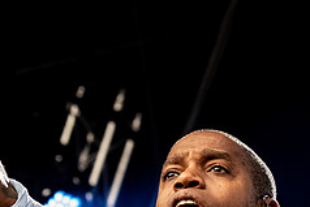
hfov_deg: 8.8
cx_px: 226
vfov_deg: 5.8
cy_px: 287
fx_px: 2016
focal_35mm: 234
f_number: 4.5
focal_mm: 70
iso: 1250
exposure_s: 1/500
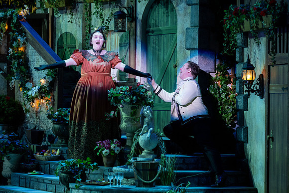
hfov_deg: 16.4
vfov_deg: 11.0
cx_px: 144
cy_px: 96
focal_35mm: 125
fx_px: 1004
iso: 1000
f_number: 5.6
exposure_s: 1/160
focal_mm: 125
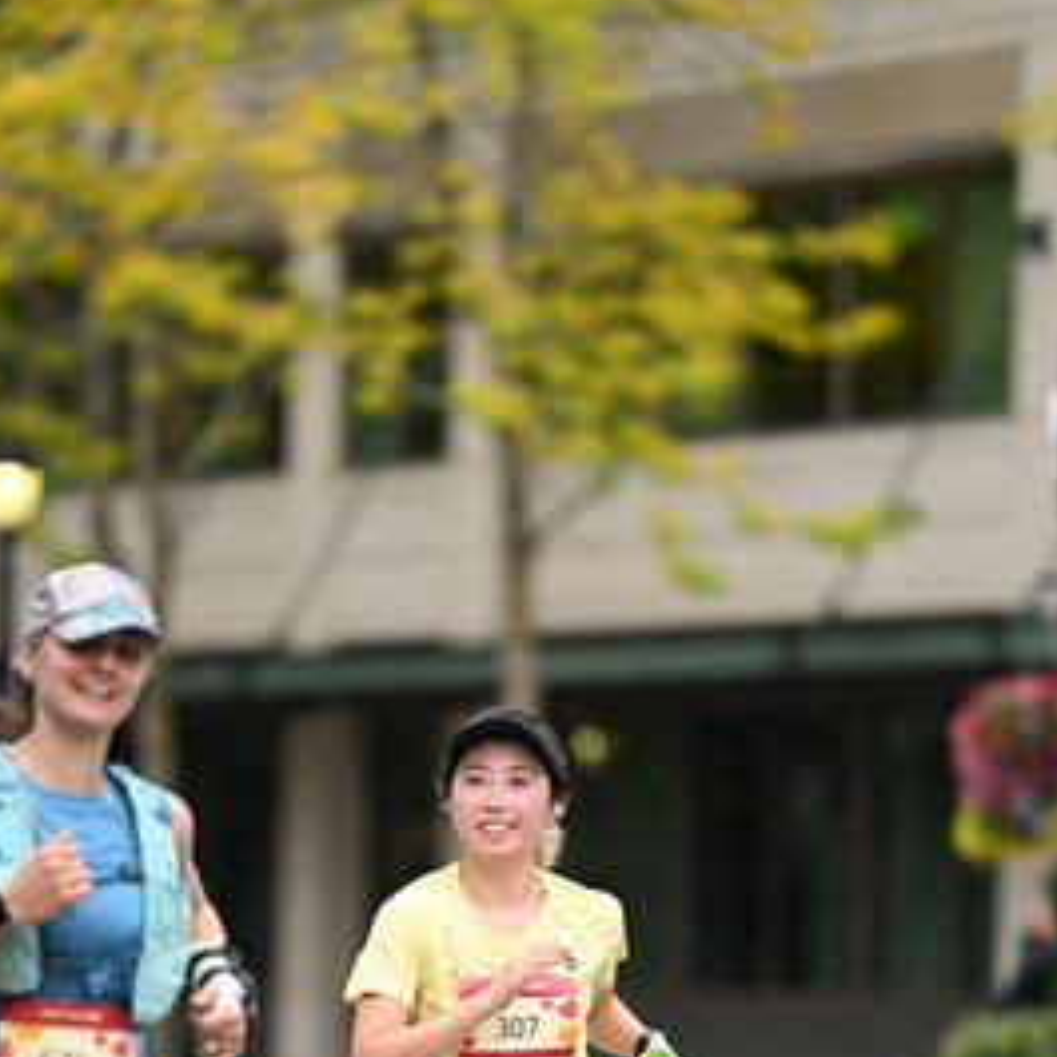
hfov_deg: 5.0
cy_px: 1001
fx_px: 12195
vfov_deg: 5.0
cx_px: 521
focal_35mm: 353
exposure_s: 1/2000
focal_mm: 200
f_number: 2.8
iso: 640
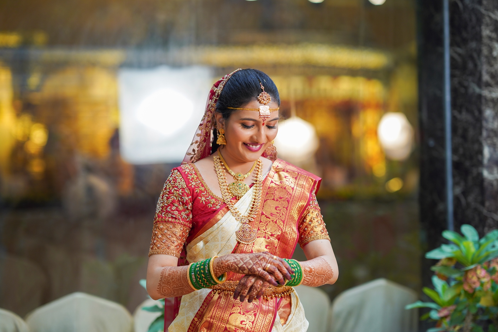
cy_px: 168
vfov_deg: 15.9
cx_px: 247
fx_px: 1189
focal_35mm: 86
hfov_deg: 23.6
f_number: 2
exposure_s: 1/400
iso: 200
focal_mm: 85
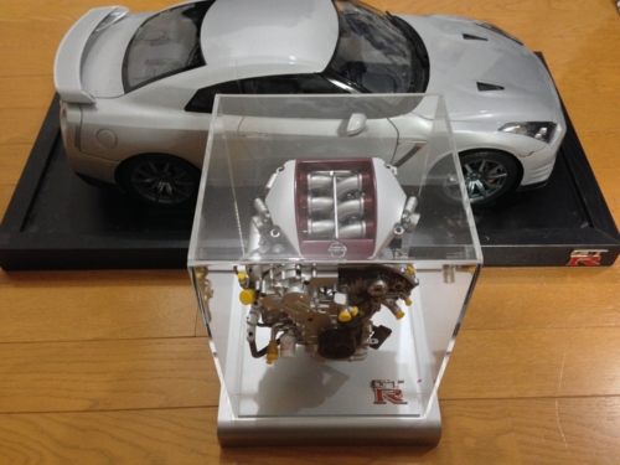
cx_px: 310
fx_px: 591
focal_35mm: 33
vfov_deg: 42.9
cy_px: 232
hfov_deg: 55.4
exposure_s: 1/20
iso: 320
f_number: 2.4
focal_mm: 4.12
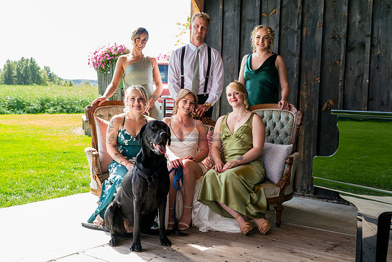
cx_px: 196
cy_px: 131
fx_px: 490
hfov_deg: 43.6
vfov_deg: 29.9
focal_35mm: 45
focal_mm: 45
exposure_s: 1/100
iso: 400
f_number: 5.6
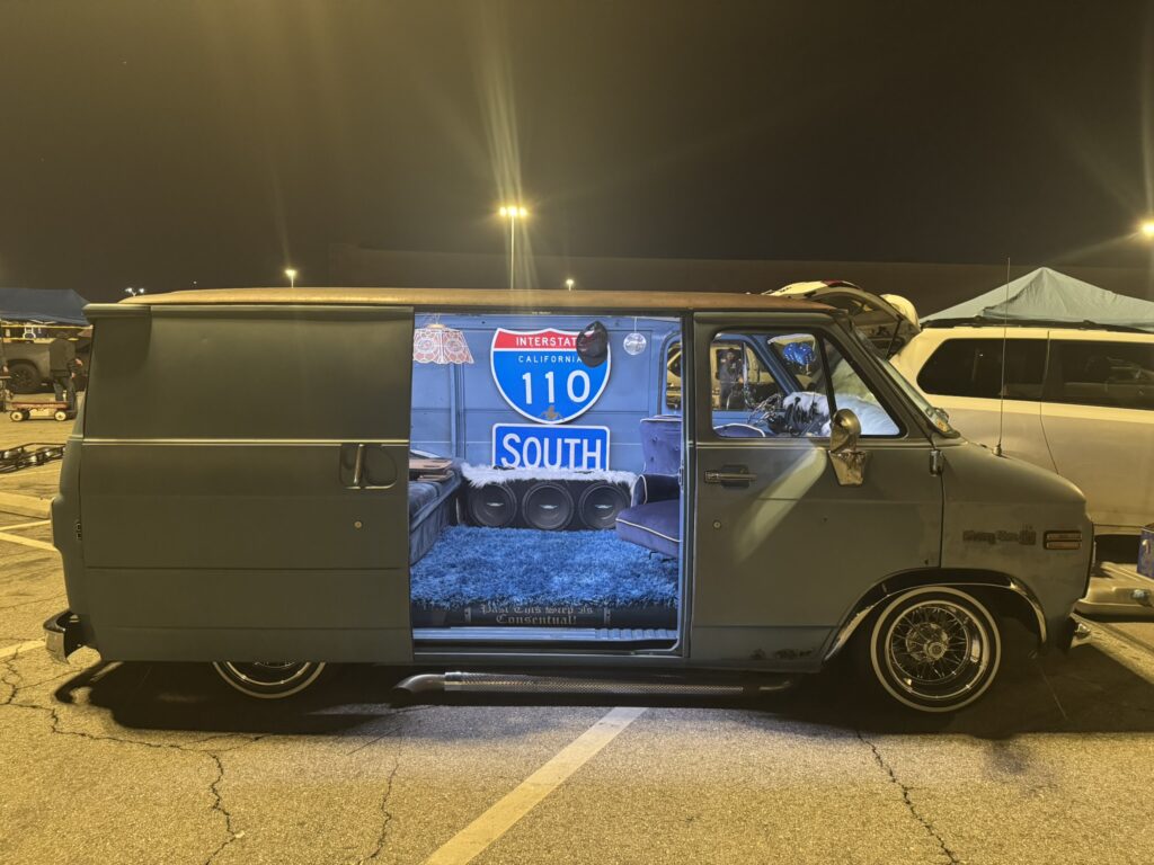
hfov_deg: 71.6
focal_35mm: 24
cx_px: 577
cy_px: 432
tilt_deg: -5.4
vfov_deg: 56.8
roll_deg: -0.8
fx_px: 800
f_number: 1.78
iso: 800
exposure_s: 1/40
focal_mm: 6.76
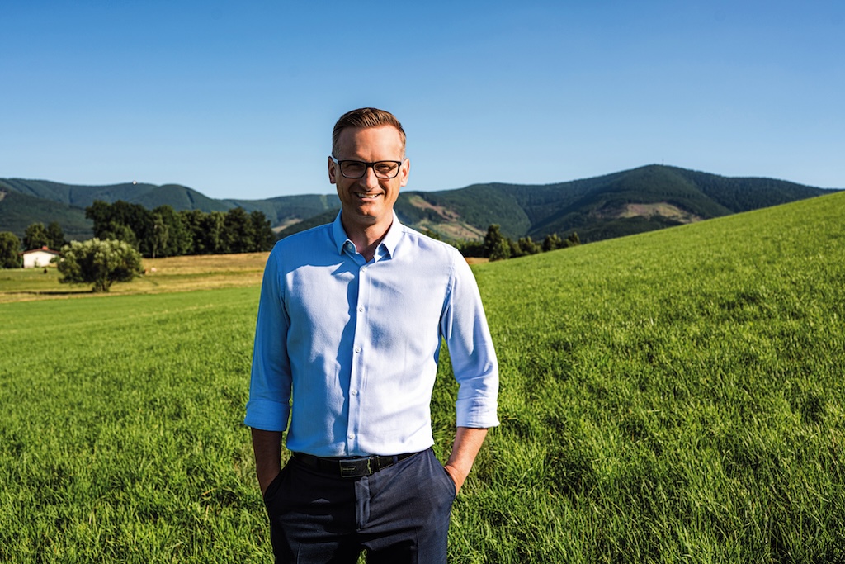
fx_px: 822
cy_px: 282
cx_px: 422
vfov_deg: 37.9
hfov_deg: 54.4
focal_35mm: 35
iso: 125
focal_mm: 35
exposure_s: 1/640
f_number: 5.6
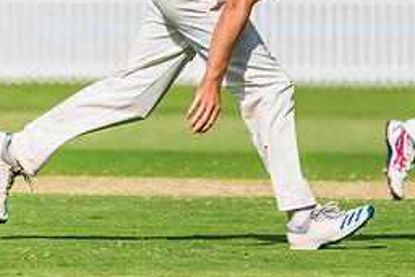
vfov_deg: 1.2
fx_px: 13068
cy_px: -33
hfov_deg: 1.8
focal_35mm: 1133
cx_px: 326
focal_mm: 500
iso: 500
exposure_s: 1/4000
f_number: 6.3
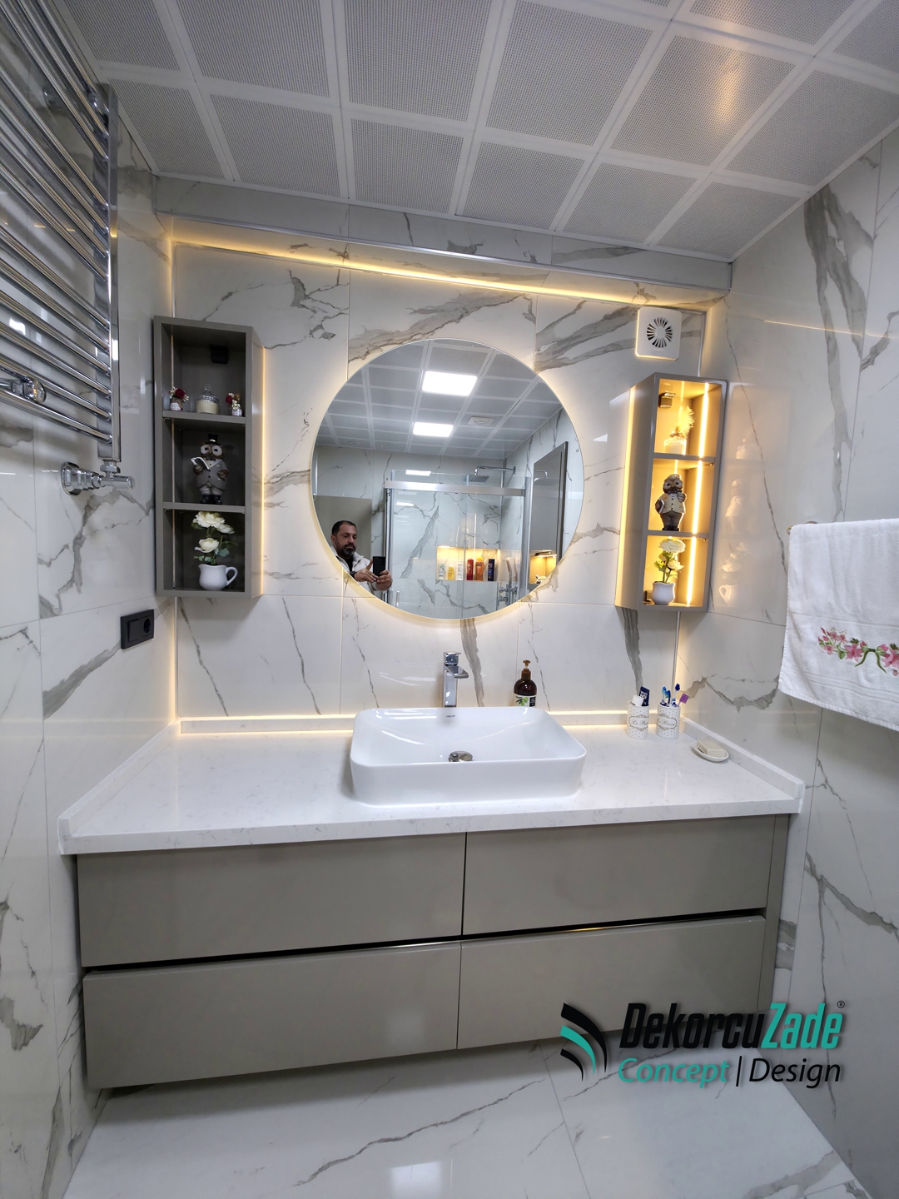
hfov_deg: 89.9
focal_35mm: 13
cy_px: 600
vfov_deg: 106.2
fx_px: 450
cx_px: 450
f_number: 1.9
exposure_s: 1/50
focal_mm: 2.2
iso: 80
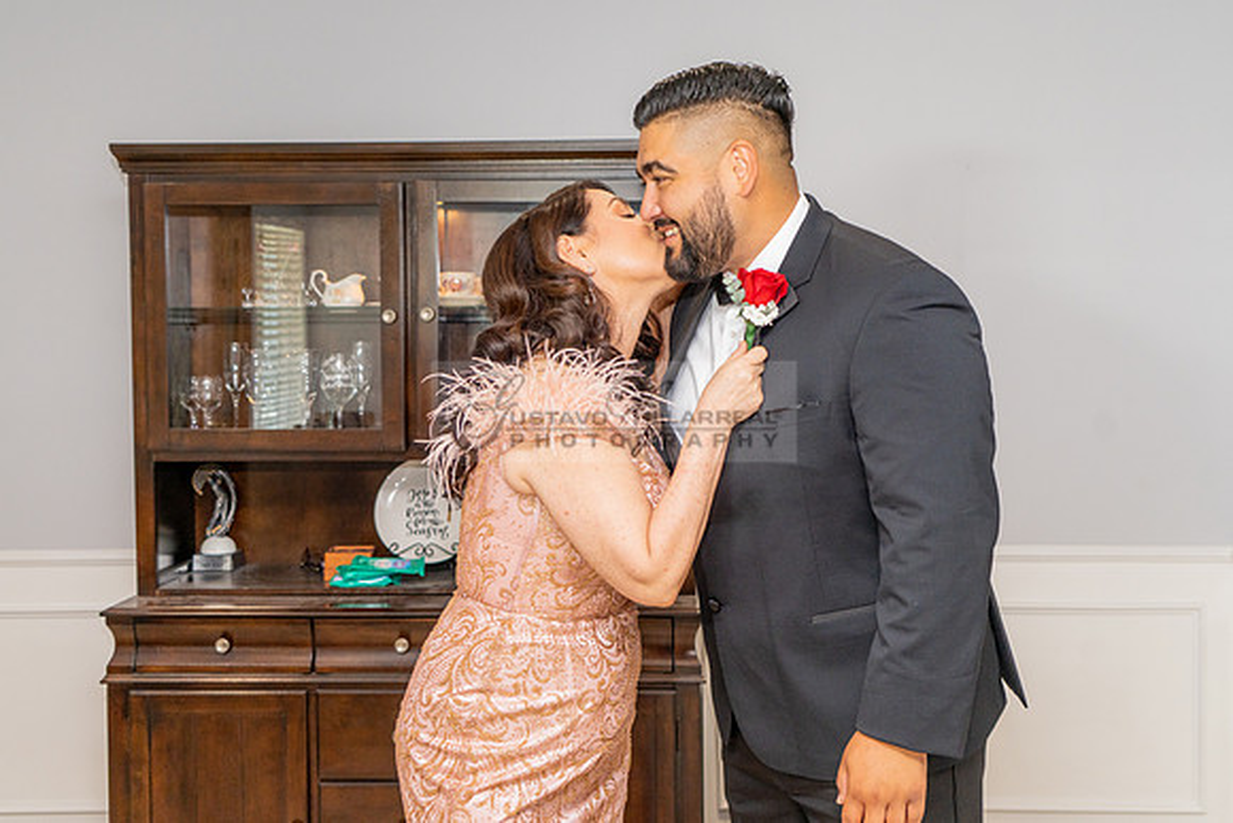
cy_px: 399
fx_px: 1449
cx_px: 668
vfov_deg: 31.7
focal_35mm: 42
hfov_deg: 46.1
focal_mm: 38
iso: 640
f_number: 4
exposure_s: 1/160
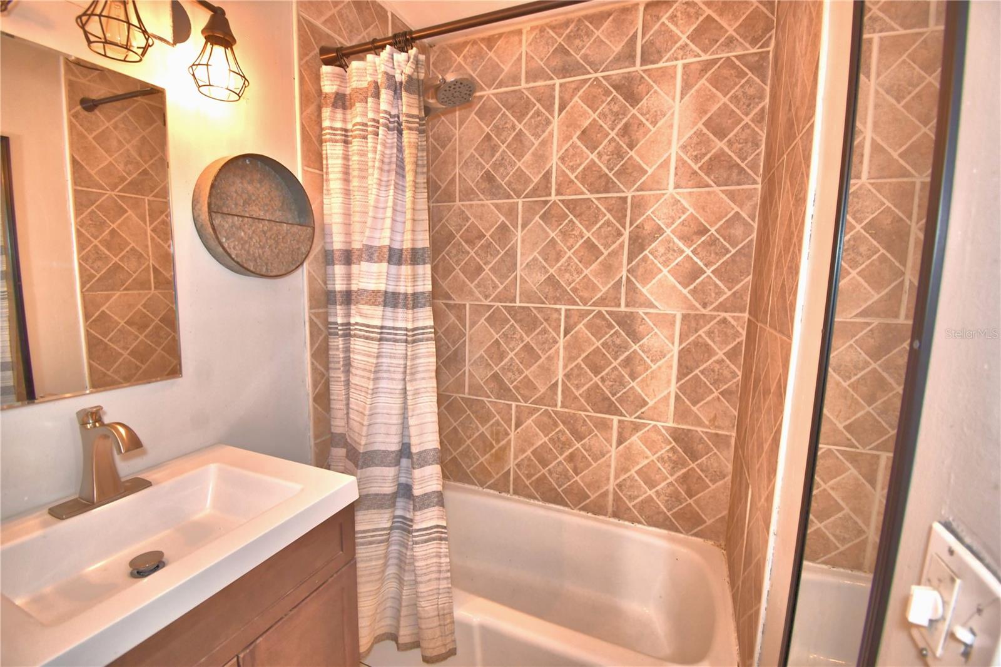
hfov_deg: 100.4
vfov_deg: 77.3
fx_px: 417
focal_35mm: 15
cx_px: 500
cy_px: 334
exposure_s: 1/30
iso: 800
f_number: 4.5
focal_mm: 10
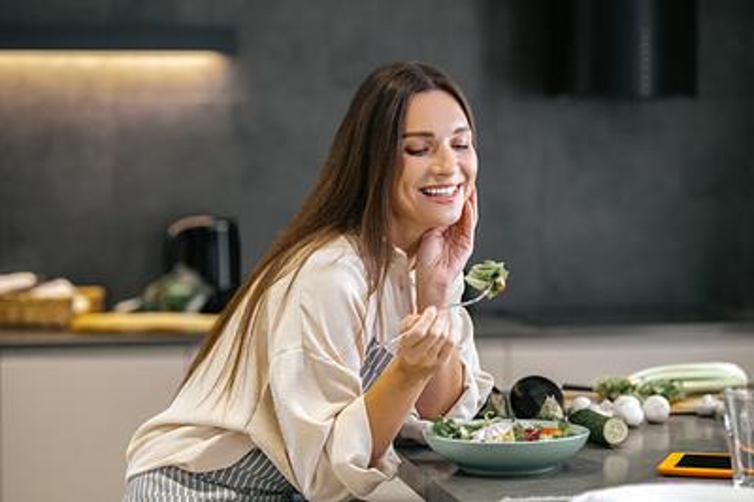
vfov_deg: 16.0
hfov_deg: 23.9
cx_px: 377
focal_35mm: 85
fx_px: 1779
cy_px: 251
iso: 640
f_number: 2.5
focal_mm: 85
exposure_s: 1/160
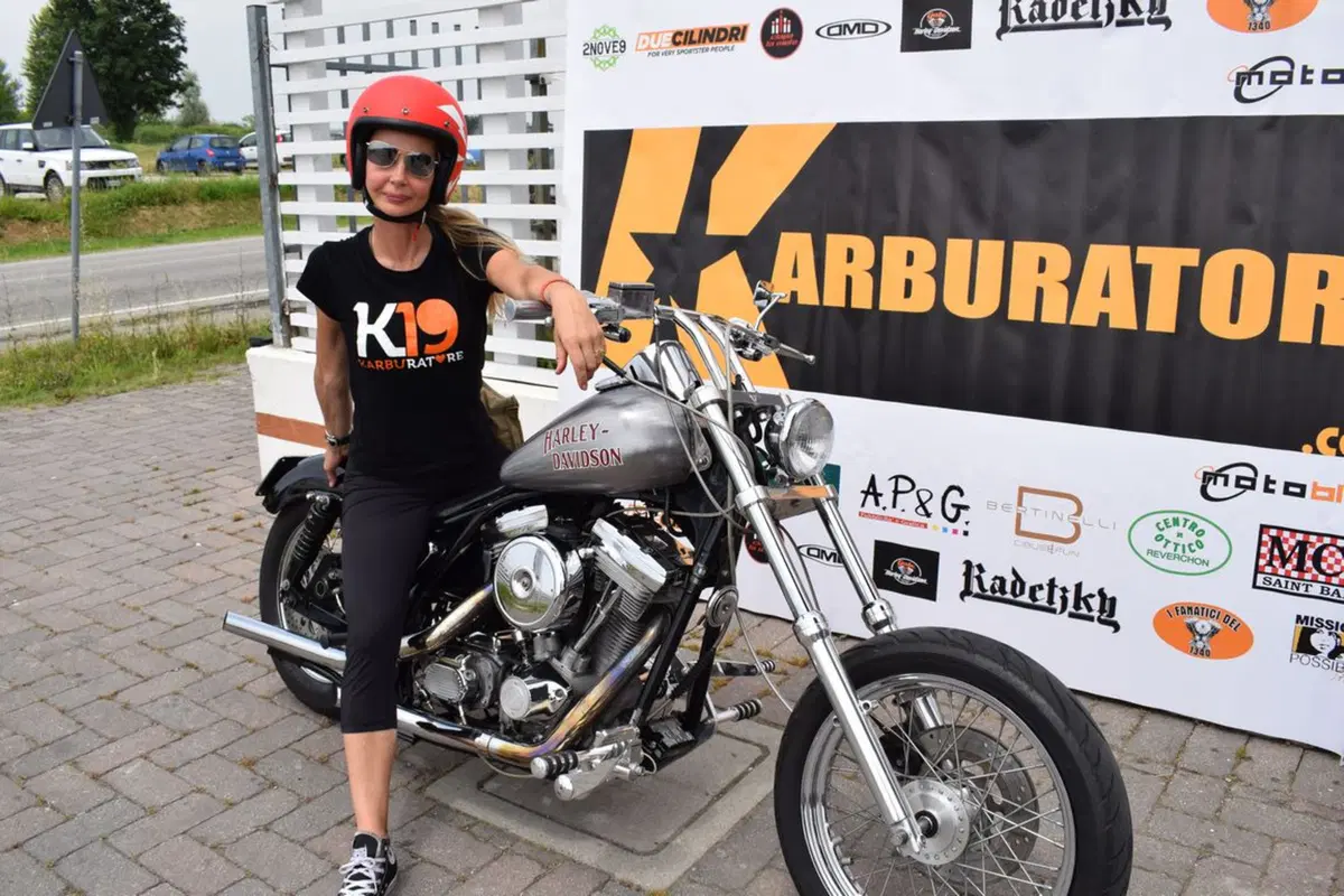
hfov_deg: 61.9
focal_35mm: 30
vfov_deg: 43.6
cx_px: 672
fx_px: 1120
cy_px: 448
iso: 200
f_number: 10
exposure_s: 1/400
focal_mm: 20
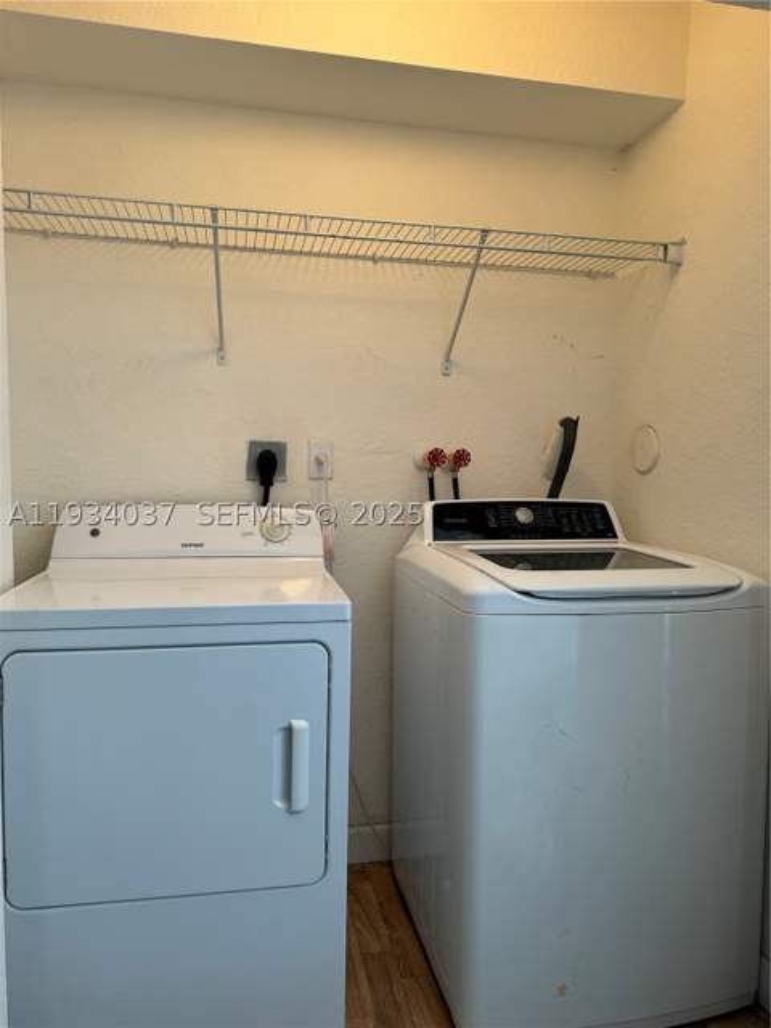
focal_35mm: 24
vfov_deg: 71.6
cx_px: 386
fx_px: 713
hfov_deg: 56.8
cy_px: 514
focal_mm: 6.76
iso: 125
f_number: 1.78
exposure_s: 1/60
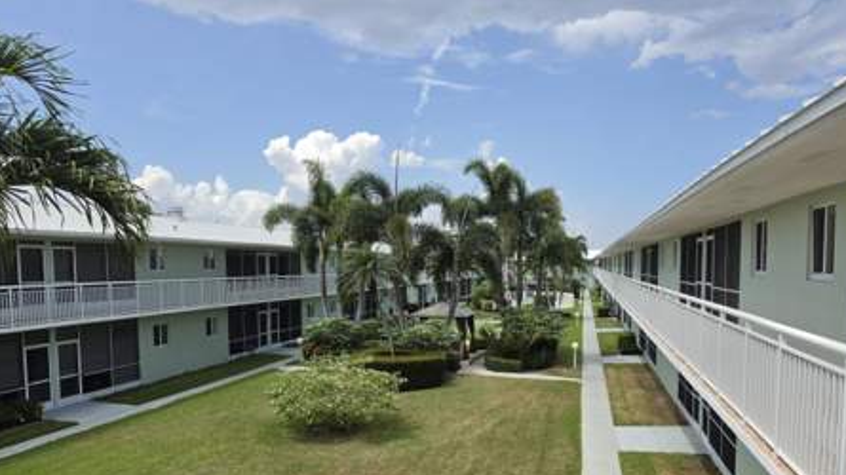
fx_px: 605
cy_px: 309
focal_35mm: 27
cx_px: 441
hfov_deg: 69.8
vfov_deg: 42.4
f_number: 1.4
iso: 64
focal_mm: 6.5
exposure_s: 1/5955
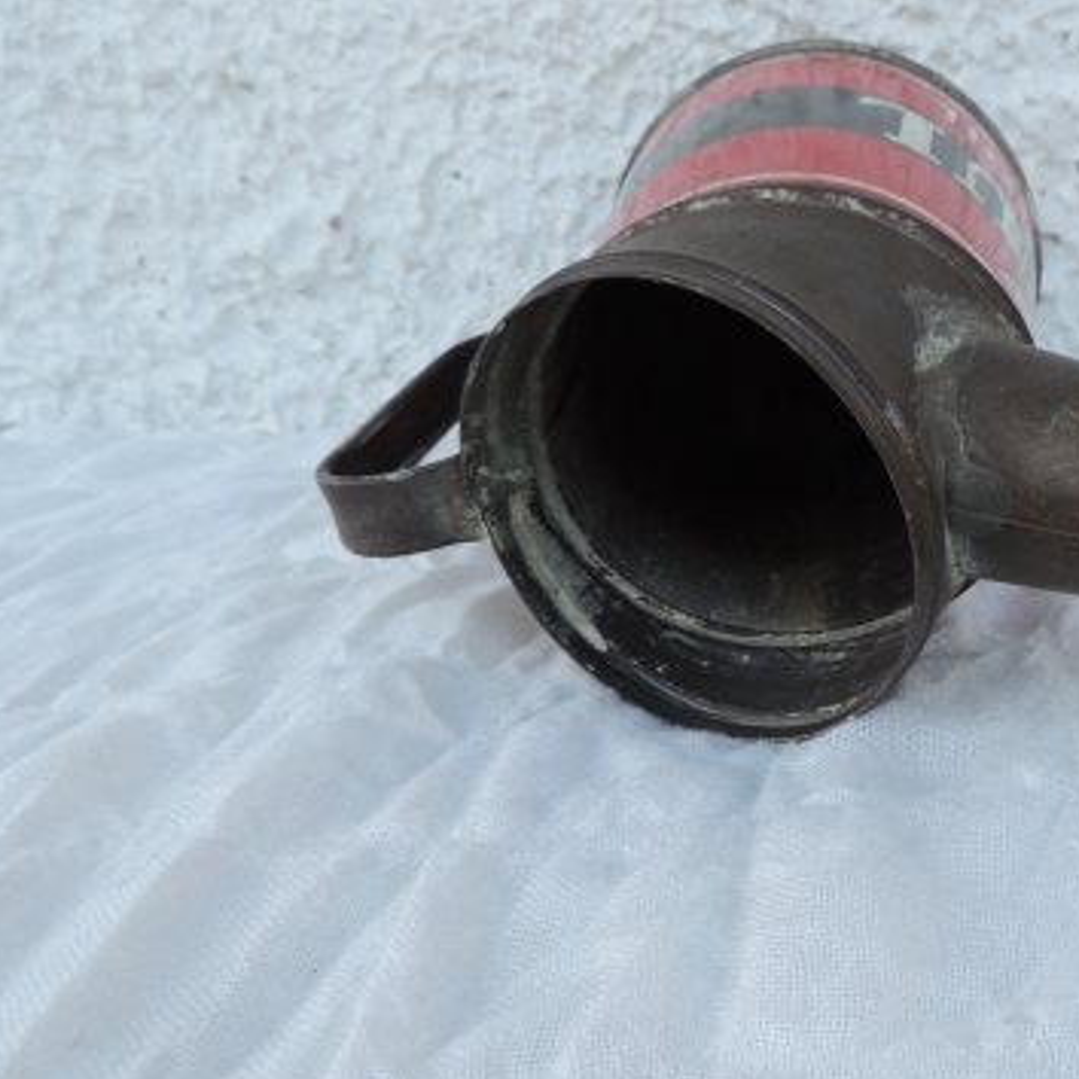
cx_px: 890
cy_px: 536
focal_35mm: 36
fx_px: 1270
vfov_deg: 46.0
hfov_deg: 43.5
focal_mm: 4.3
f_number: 3
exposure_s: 1/160
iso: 80
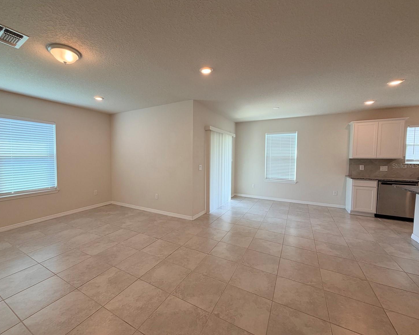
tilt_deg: -2.3
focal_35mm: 15
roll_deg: -0.7
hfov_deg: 96.5
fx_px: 186
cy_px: 165
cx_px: 190
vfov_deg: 84.0
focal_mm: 2.22
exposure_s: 1/120
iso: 100
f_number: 2.2
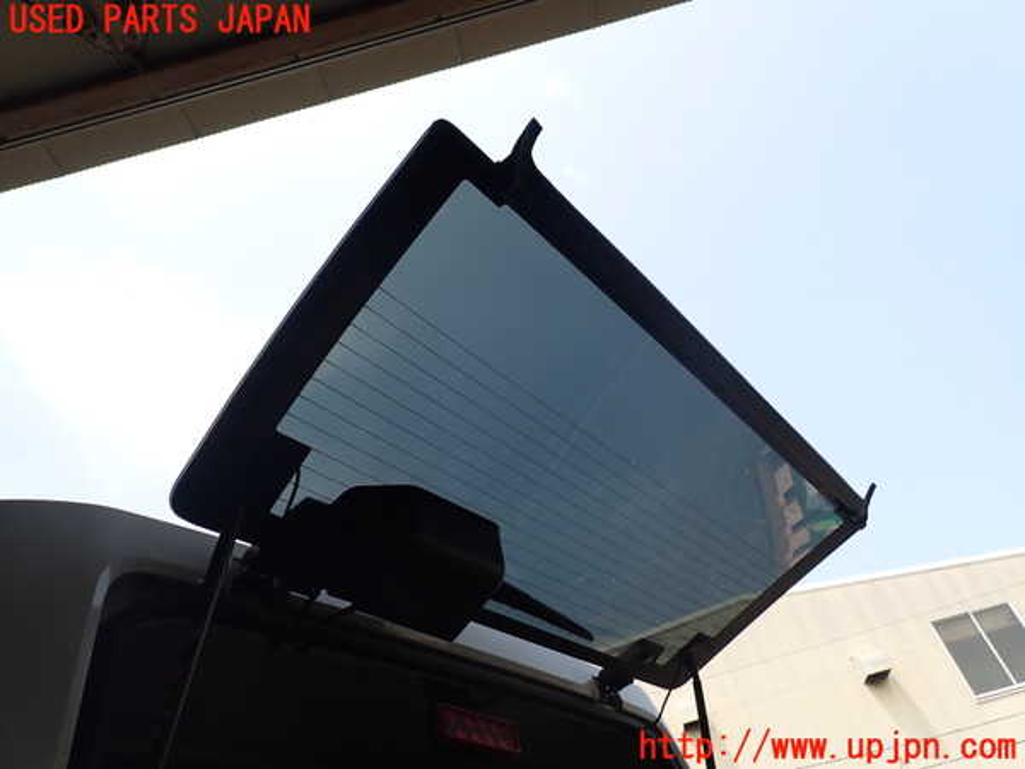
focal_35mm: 25
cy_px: 384
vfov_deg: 54.9
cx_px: 512
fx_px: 740
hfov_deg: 69.4
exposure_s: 1/640
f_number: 2.8
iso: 100
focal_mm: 4.5
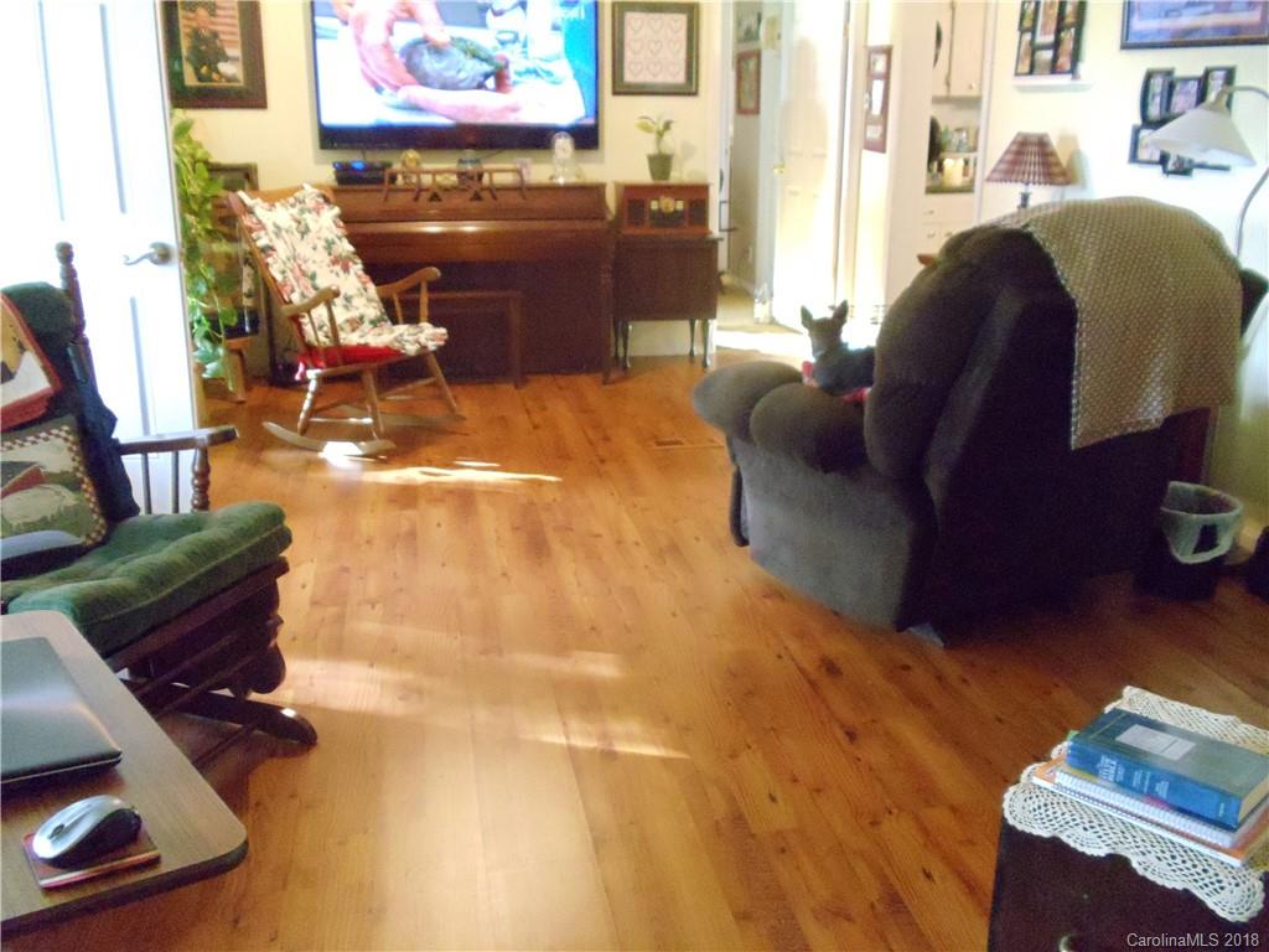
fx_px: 1613
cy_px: 476
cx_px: 634
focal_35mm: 44
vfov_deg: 32.9
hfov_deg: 42.9
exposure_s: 1/30
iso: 1600
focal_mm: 6
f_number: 3.5
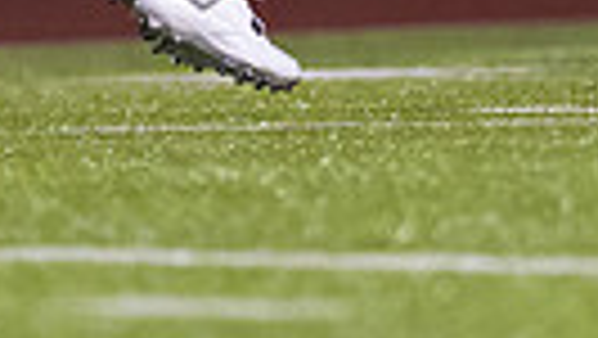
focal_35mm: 1370
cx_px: 610
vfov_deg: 0.9
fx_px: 21737
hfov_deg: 1.6
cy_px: -504
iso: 1600
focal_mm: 135
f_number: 1.8
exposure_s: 1/1000
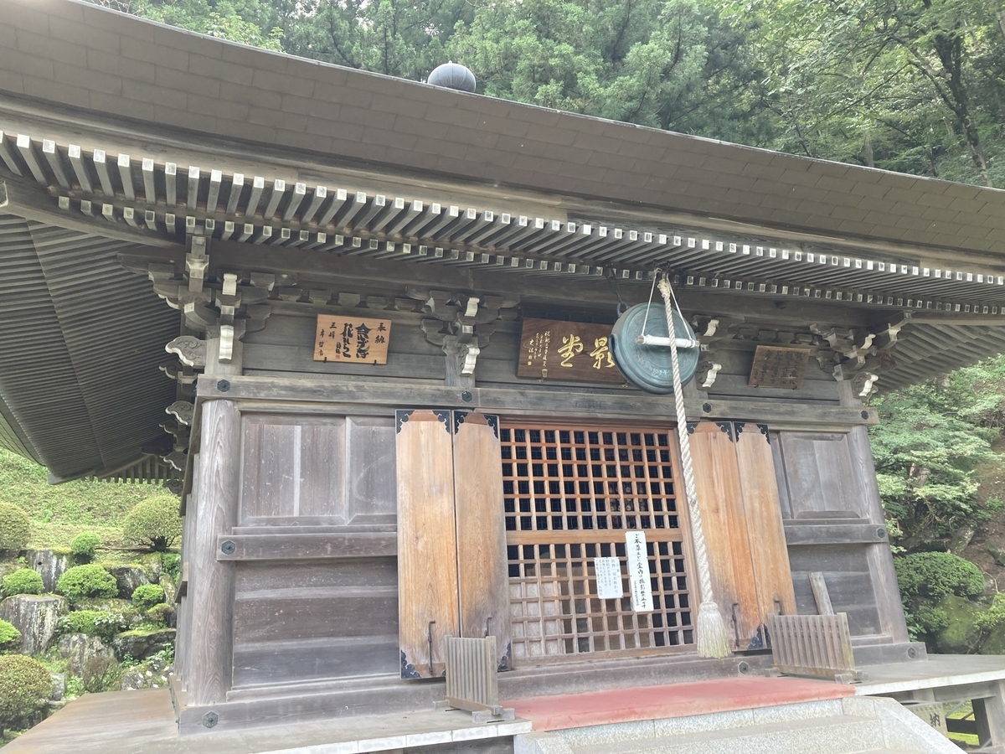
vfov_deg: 49.7
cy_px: 377
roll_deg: +2.4
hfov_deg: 63.4
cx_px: 502
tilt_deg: +16.9
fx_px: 813
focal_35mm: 28
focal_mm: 3.99
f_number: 1.8
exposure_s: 1/121
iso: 50
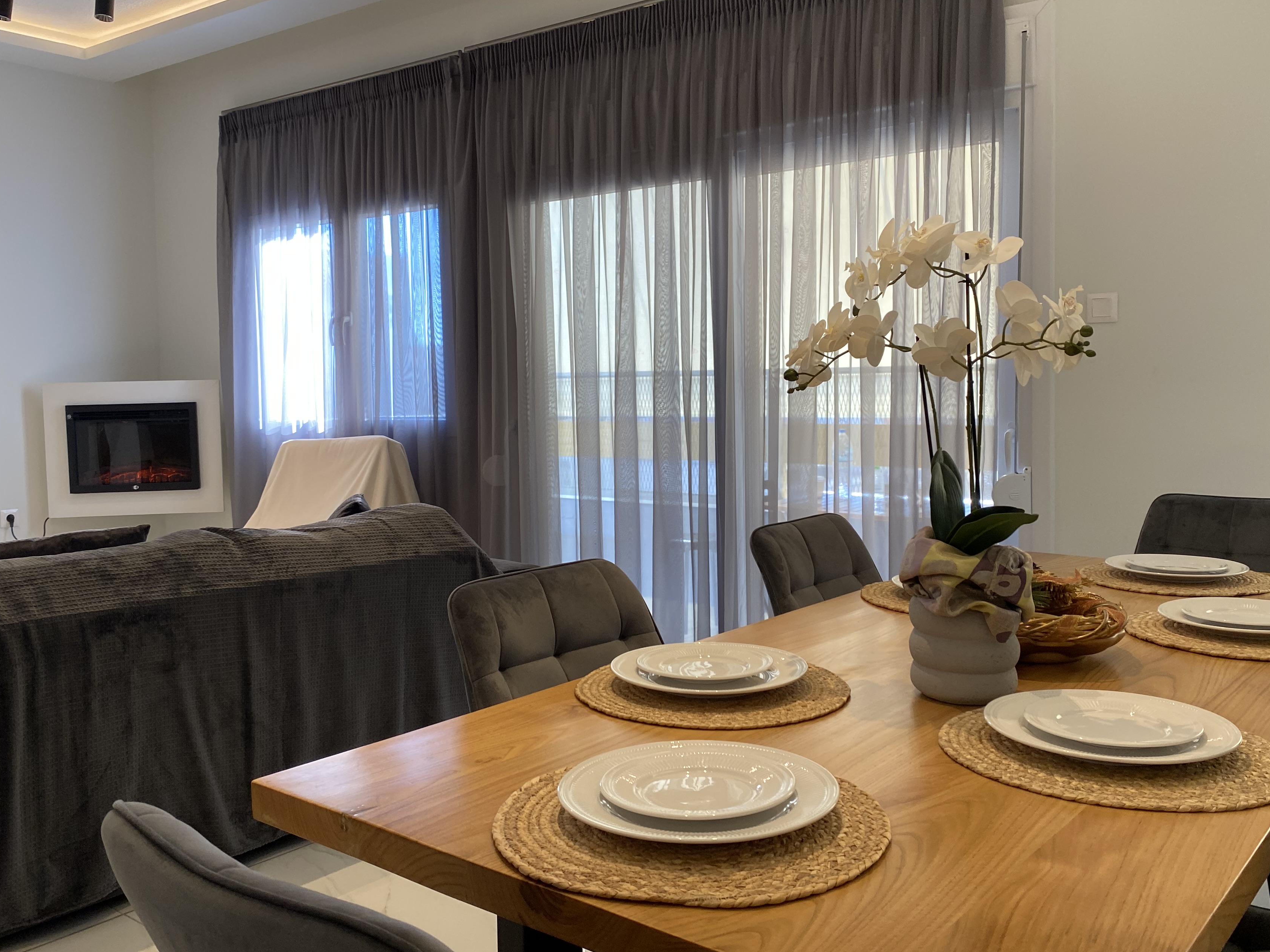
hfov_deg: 58.3
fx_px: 1137
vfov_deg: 45.4
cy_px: 456
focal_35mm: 31
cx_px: 656
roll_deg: +1.0
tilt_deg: -3.7
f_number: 1.8
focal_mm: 4.25
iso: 100
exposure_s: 1/121
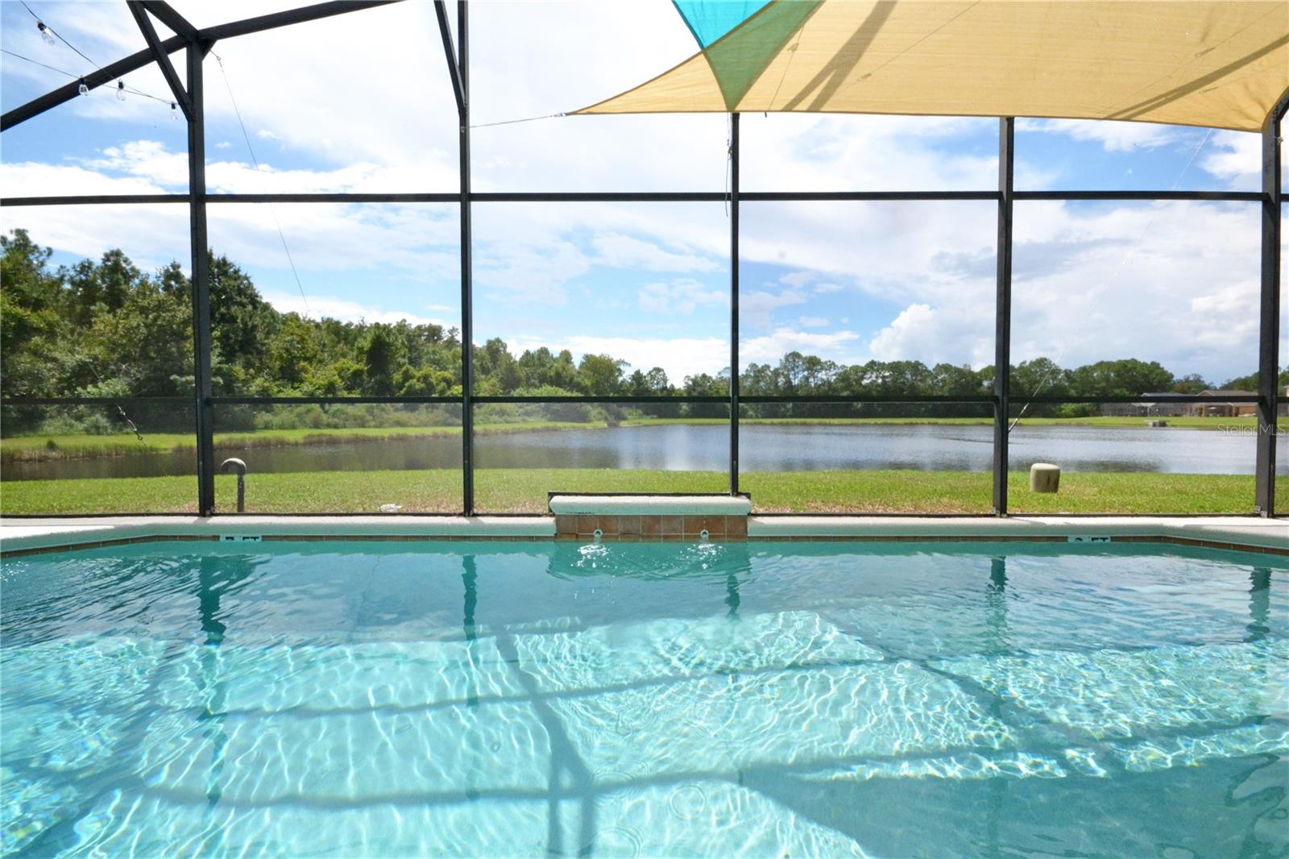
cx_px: 644
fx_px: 537
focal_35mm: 15
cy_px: 430
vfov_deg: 77.3
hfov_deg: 100.4
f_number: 22
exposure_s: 1/320
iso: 1600
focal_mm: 10
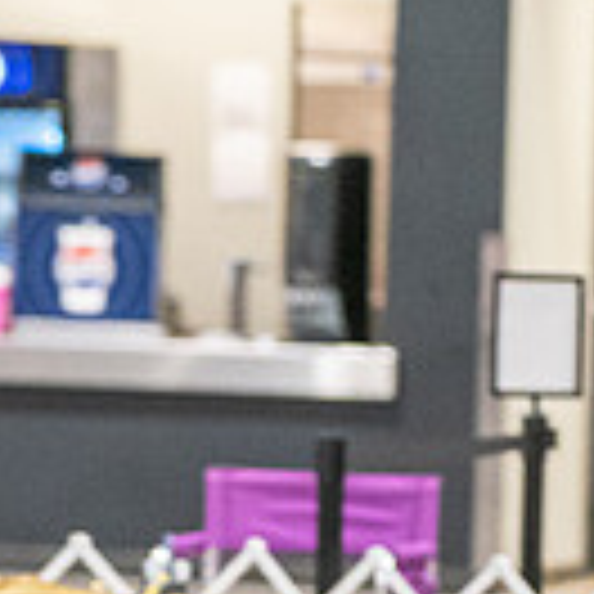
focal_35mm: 540
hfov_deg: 3.2
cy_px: 493
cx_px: -157
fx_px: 10484
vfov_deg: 3.2
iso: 6400
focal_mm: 120
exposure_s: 1/250
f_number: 2.8
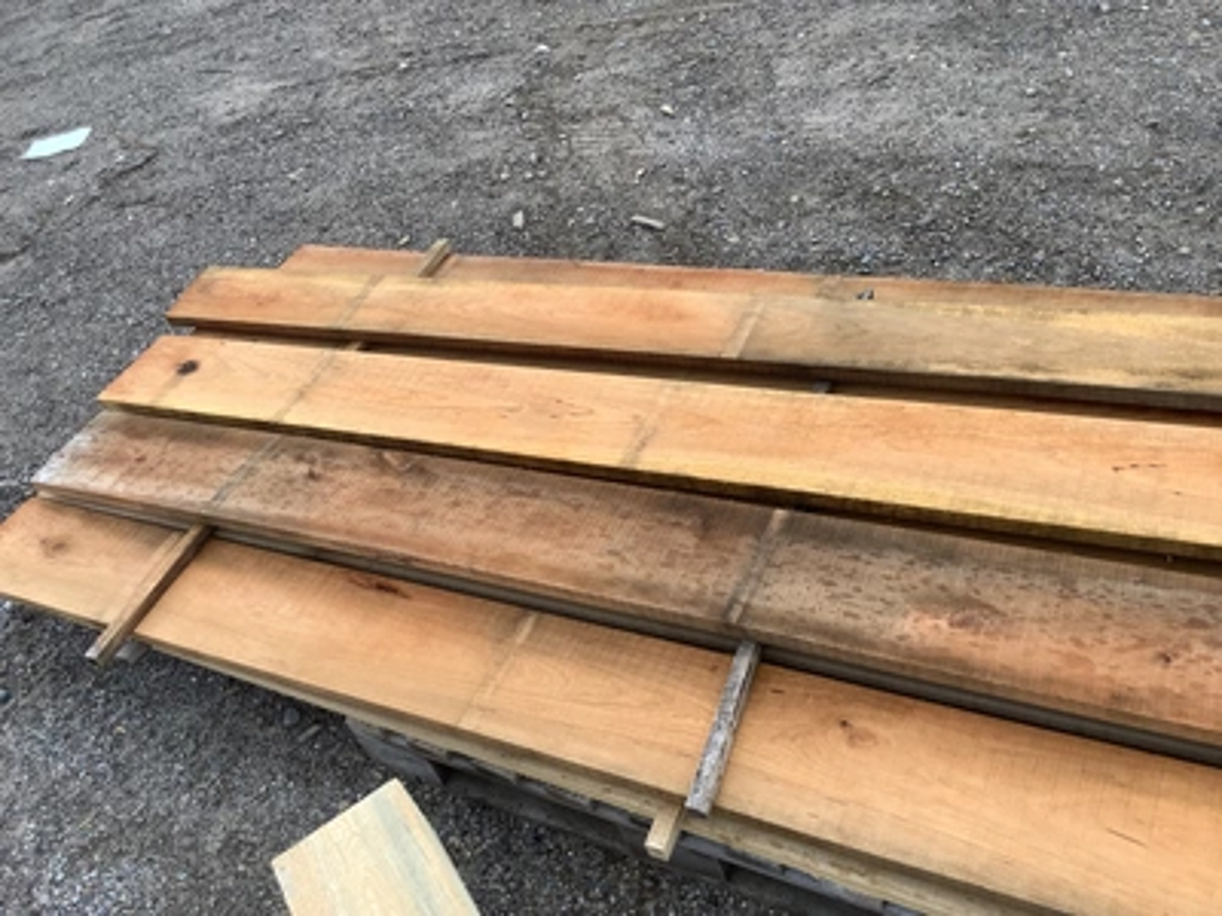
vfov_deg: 45.4
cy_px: 458
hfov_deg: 58.4
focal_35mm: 31
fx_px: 1094
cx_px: 611
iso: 25
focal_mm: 3.3
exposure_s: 1/204
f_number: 2.4
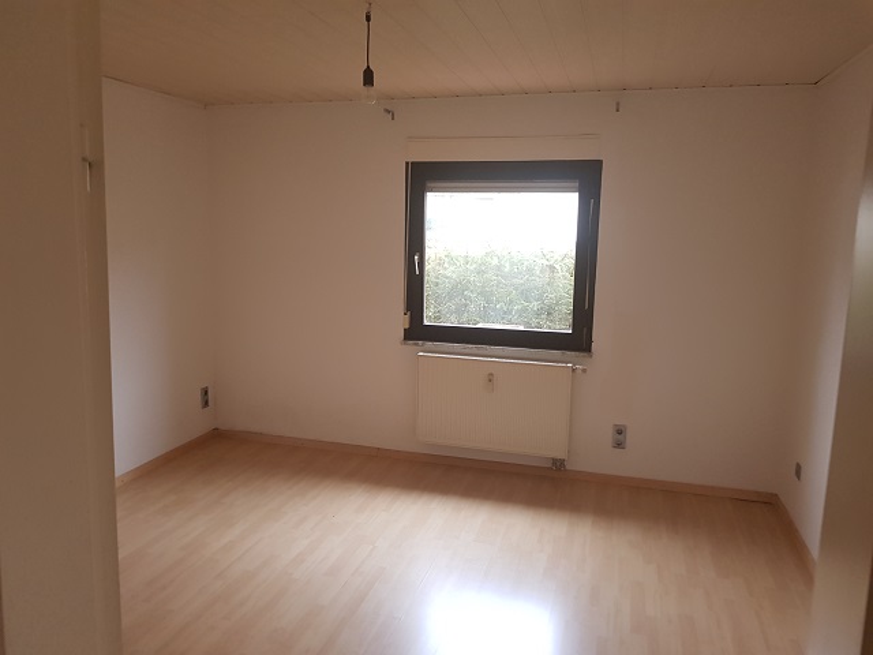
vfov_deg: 53.1
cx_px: 436
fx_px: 656
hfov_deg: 67.3
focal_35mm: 26
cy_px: 328
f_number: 1.7
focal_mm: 4.2
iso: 160
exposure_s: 1/30
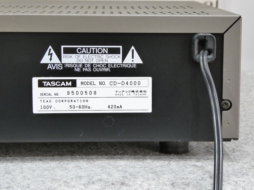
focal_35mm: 90
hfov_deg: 21.8
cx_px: 127
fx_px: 660
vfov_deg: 16.4
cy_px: 95
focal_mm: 16.1
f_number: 6.3
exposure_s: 1/10
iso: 400
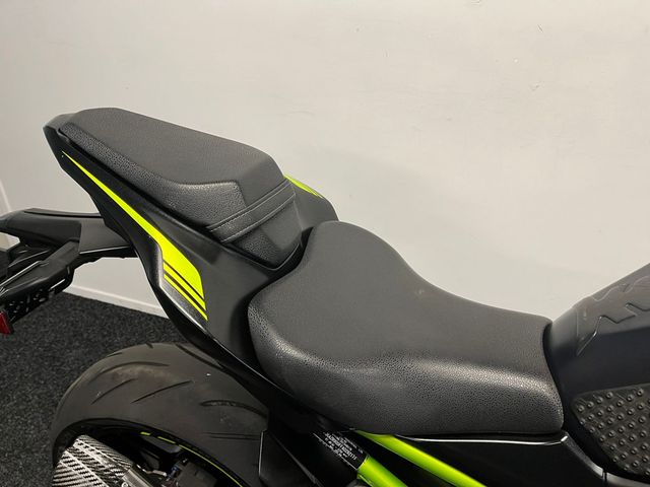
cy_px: 244
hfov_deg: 67.3
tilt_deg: -32.6
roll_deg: +0.1
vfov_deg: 53.1
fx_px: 488
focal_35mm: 26
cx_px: 325
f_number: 1.6
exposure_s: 1/50
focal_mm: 5.1
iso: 80
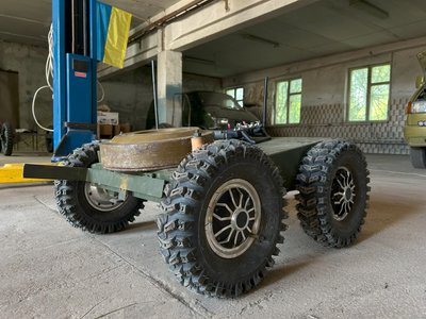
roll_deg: -0.5
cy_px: 160
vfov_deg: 53.1
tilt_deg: -3.0
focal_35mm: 26
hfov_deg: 67.3
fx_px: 320
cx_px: 213
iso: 125
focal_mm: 5.7
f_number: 1.5
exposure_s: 1/80
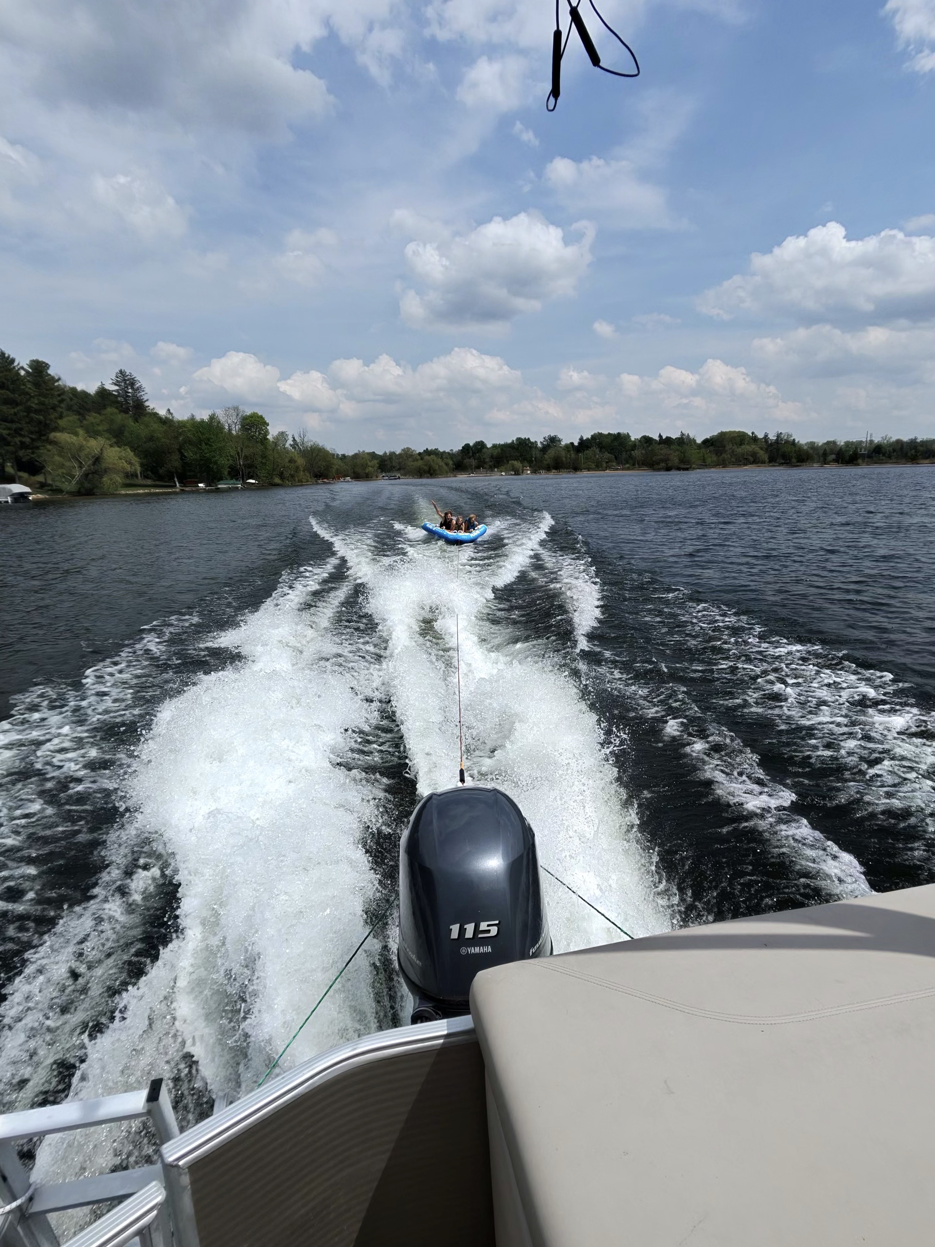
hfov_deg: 89.9
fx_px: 468
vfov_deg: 106.2
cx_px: 468
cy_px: 624
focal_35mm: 13
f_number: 2.2
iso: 54
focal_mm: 2.24
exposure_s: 1/1429
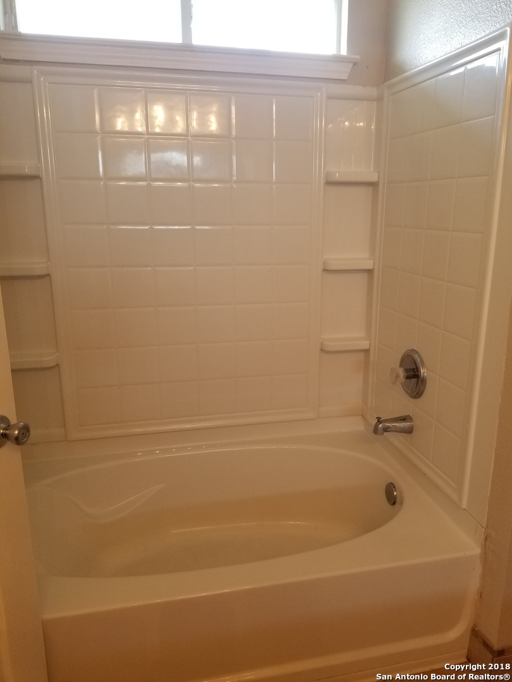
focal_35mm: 26
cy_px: 341
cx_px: 256
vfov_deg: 67.3
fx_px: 513
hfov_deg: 53.1
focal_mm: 4.25
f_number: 1.7
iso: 125
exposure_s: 1/60
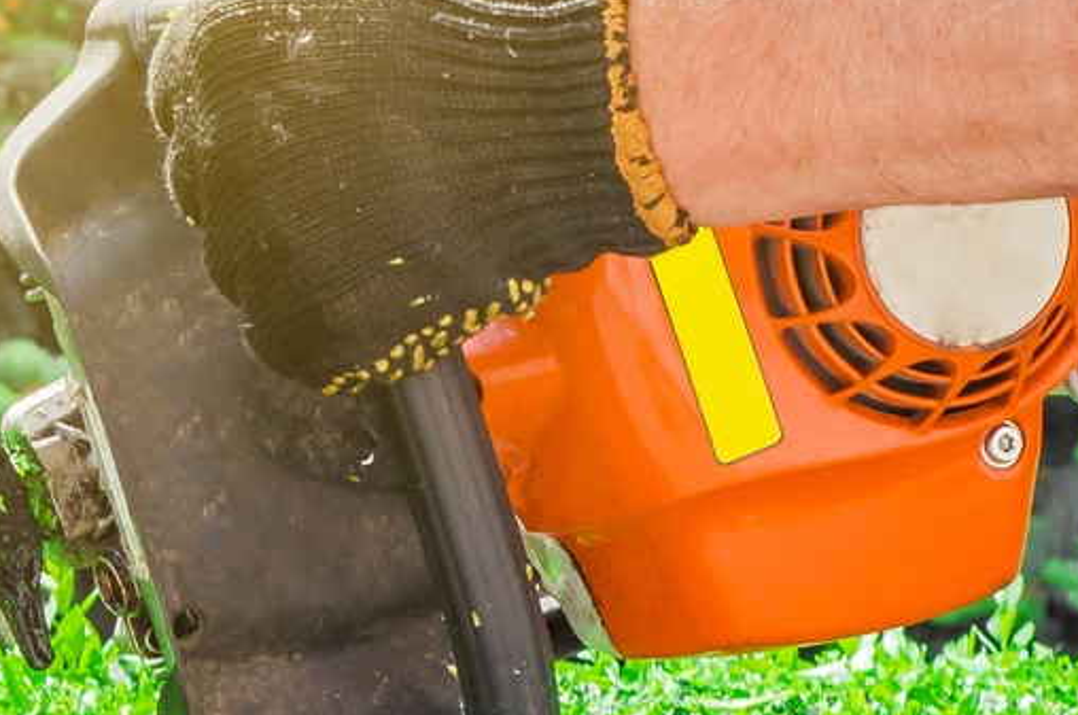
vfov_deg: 4.3
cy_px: 907
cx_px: -476
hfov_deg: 6.5
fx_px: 9388
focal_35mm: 314
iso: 400
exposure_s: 1/320
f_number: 8
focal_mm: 50
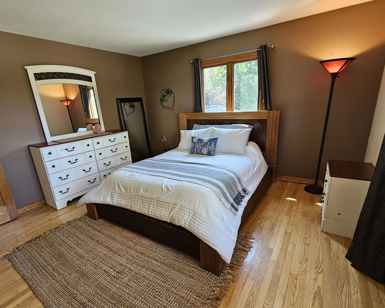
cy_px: 163
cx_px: 187
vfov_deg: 80.3
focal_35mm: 16
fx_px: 182
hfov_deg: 93.1
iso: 250
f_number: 2.2
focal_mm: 2.2
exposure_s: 1/60
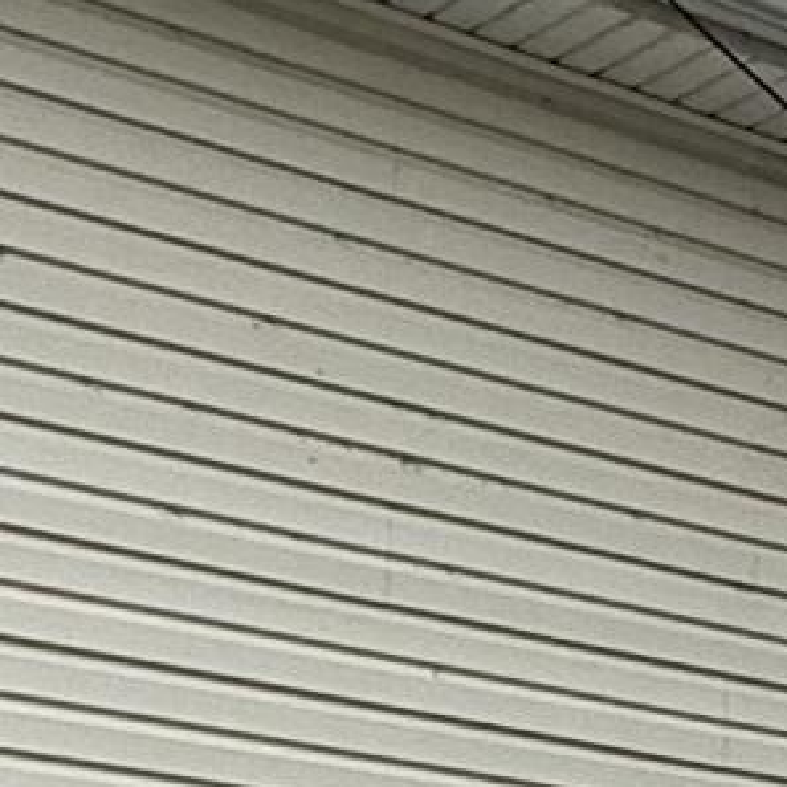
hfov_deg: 13.8
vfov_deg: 13.5
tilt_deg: +7.8
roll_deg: -1.2
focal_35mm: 125
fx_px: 3215
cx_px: 774
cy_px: 978
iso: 64
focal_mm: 2.22
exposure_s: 1/475
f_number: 2.2
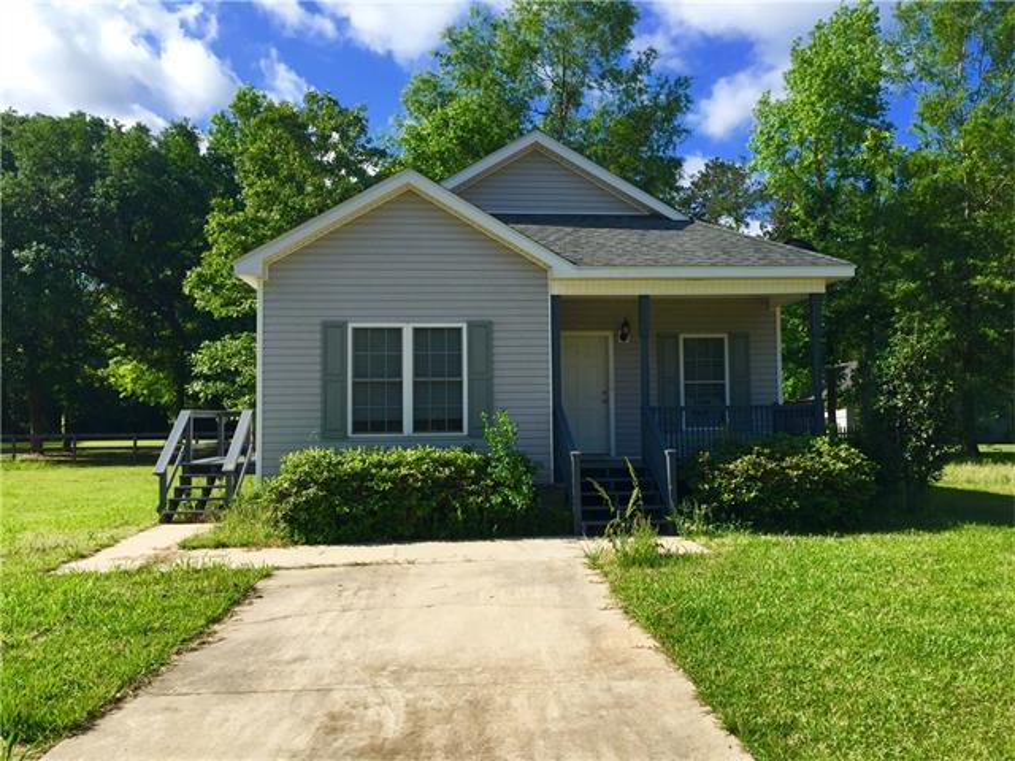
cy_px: 380
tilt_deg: +3.0
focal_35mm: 29
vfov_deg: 48.2
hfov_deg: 61.7
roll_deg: -1.2
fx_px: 850
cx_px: 508
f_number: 2.2
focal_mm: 4.15
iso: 32
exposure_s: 1/1647
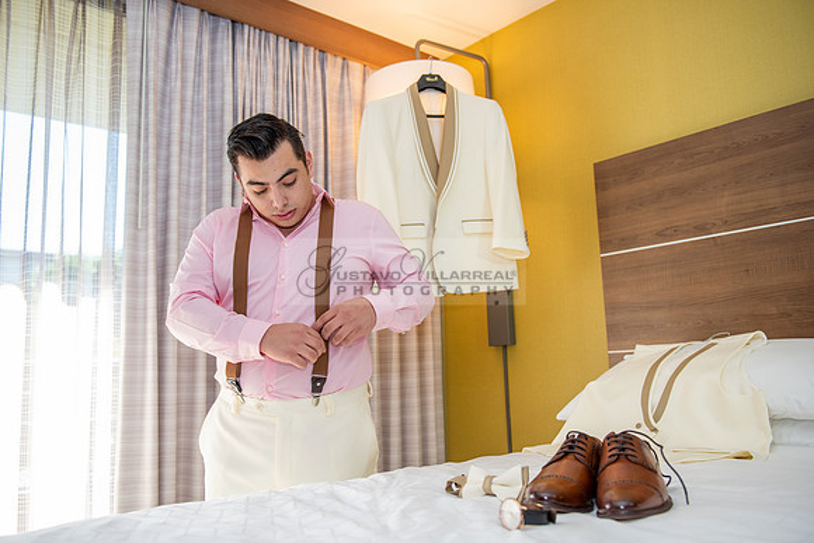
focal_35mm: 29
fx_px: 656
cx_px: 407
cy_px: 272
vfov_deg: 45.0
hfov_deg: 63.6
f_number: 3.5
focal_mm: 29
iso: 500
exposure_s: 1/250
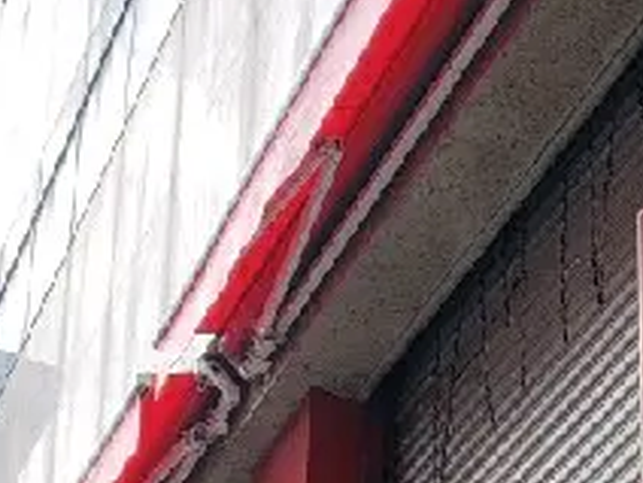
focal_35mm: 98
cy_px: 1081
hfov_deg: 18.8
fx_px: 1820
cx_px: 795
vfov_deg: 12.5
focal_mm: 4.3
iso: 50
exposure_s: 1/476
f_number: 2.4
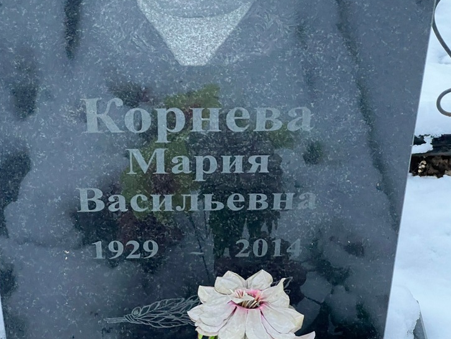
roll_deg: -1.5
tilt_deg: -36.6
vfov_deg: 17.4
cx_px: 204
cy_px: 178
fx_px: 1108
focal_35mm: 85
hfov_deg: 23.0
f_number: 2.8
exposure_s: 1/60
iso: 800
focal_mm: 9
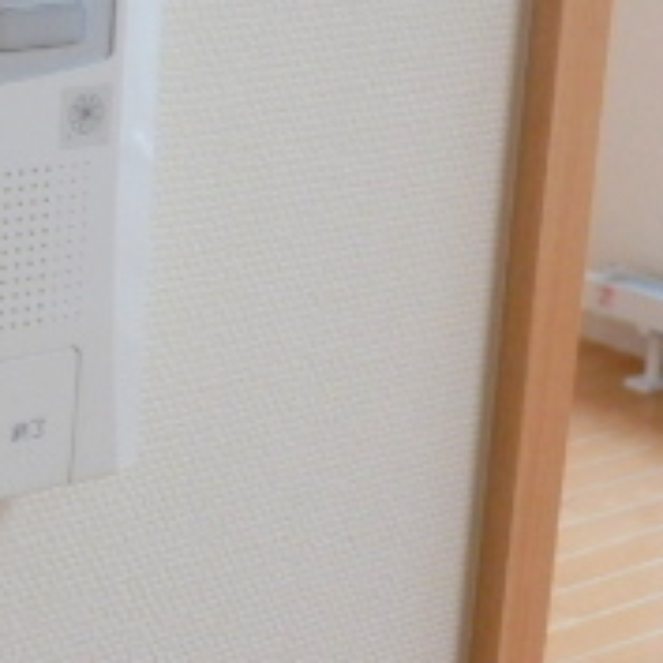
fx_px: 2080
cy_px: 90
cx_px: -330
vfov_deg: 17.9
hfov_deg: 16.5
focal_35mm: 96
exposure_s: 1/30
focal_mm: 5.3
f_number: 3.5
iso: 125
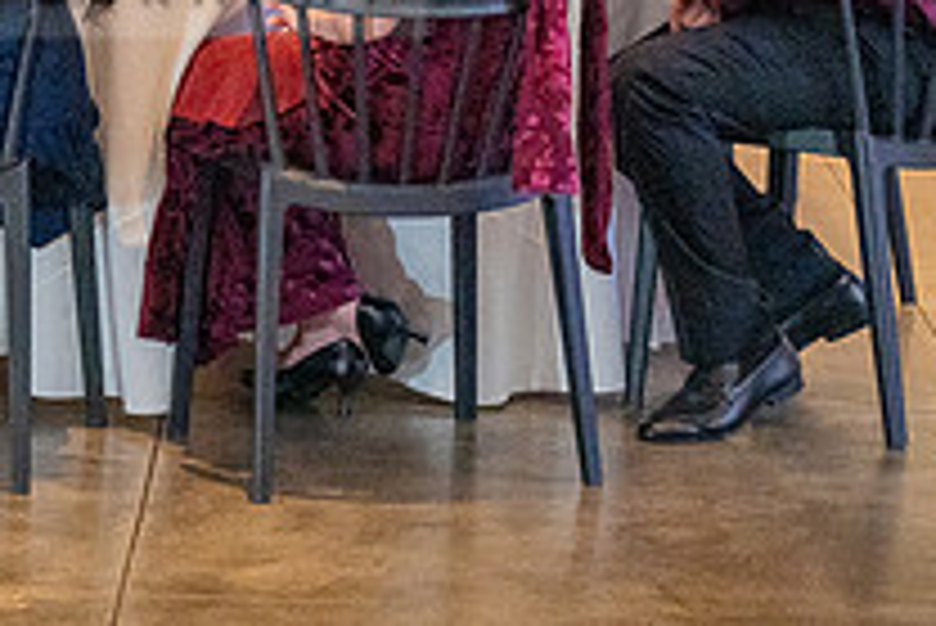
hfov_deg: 12.2
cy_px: -70
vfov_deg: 8.2
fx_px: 4345
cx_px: 45
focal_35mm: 167
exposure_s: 1/200
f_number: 4
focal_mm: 60
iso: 3200
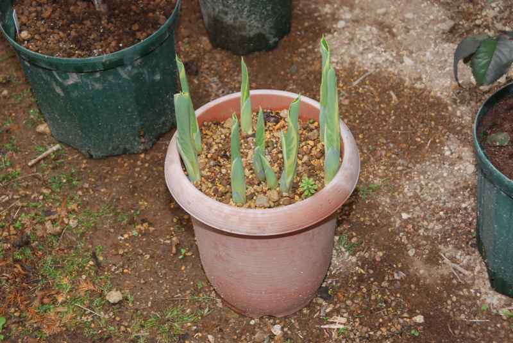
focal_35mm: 78
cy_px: 172
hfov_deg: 26.0
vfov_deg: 17.6
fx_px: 1113
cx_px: 256
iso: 800
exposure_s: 1/60
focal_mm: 52
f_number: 7.1
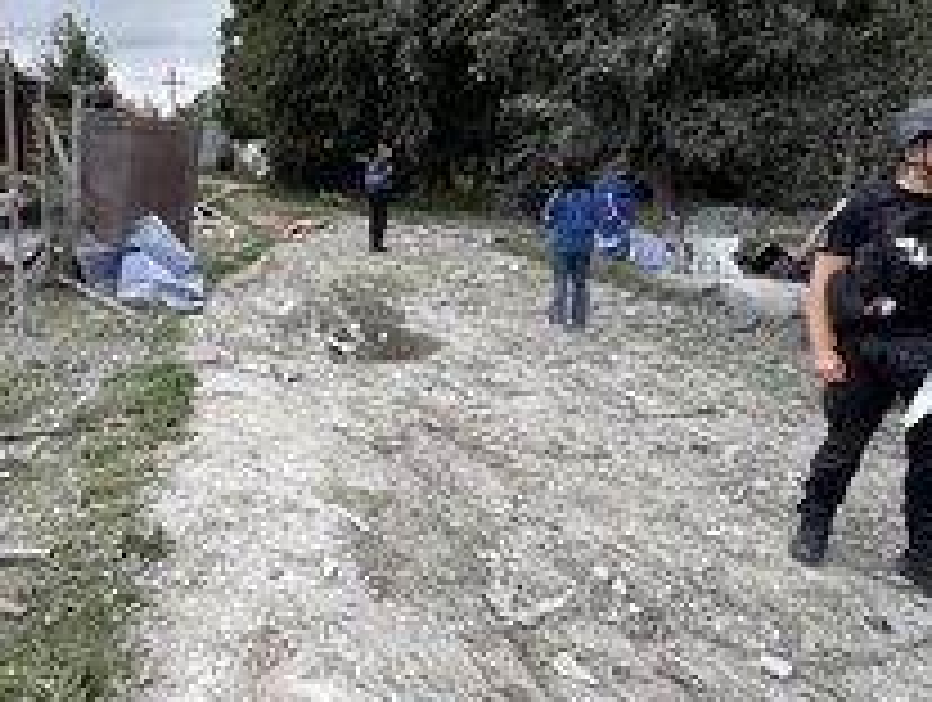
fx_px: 728
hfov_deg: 62.9
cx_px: 279
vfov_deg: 51.3
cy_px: 302
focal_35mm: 27
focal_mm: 2.22
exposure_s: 1/243
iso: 40
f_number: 2.2
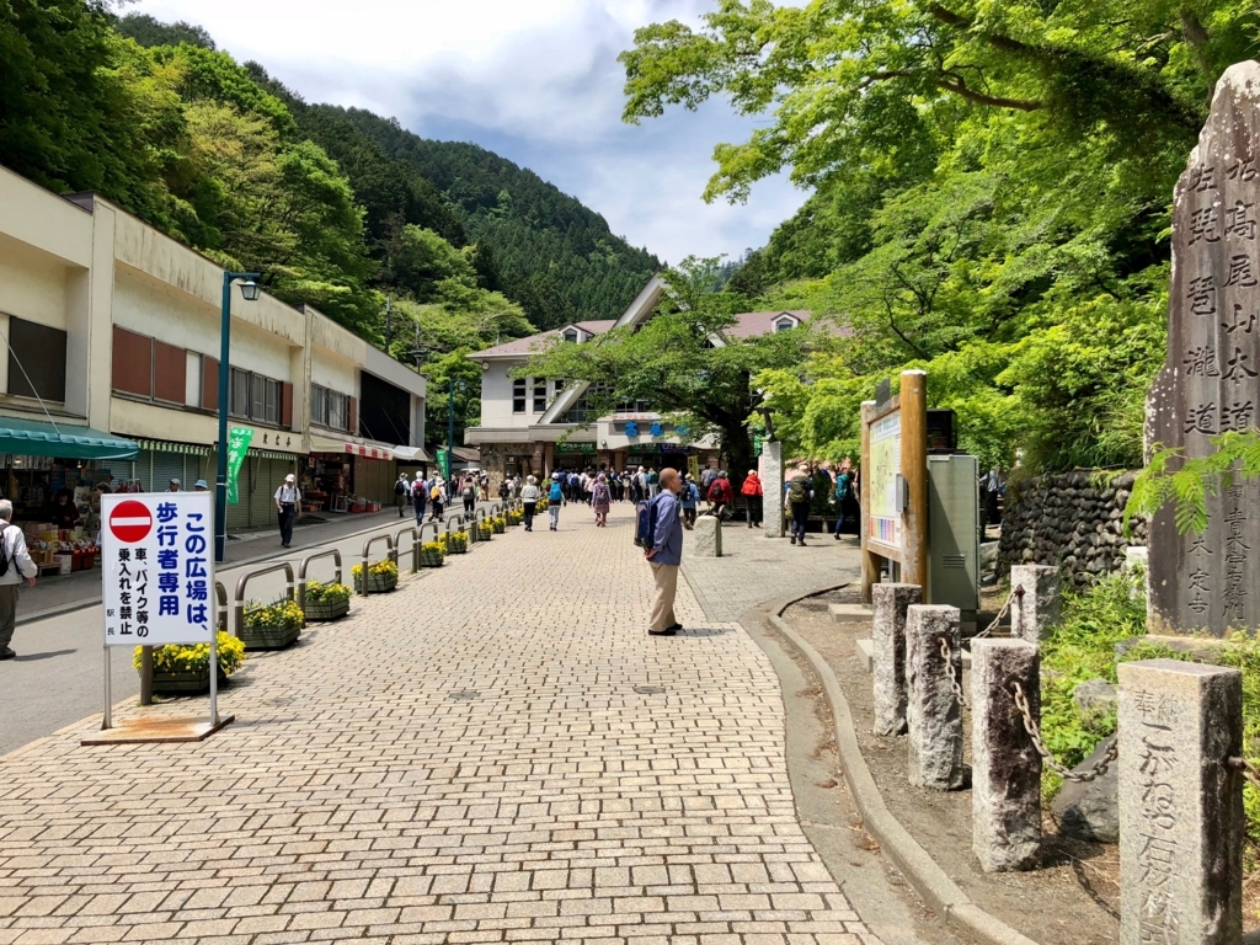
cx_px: 630
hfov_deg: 63.4
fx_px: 1019
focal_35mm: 28
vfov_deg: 49.7
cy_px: 472
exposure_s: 1/1499
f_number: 1.8
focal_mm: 4
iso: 20
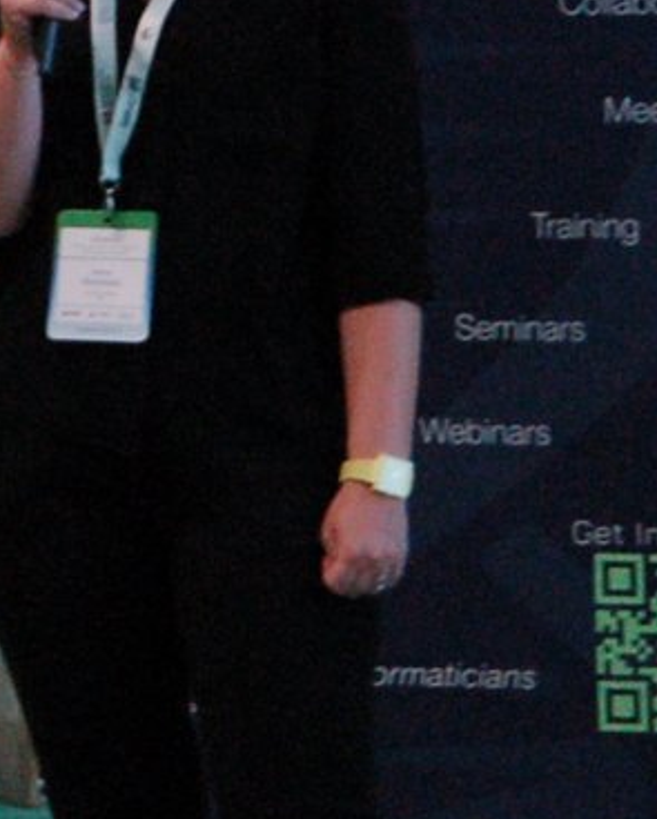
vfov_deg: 5.0
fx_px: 9273
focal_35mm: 382
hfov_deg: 4.0
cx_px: -107
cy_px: -134
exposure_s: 1/125
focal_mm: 50
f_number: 3.5
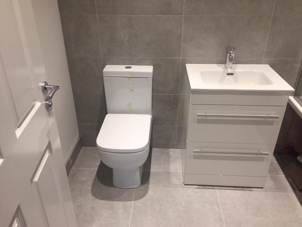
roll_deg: -0.3
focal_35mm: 29
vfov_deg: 48.2
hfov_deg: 61.7
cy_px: 114
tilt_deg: -29.1
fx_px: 253
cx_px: 151
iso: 64
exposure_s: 1/33
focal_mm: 4.15
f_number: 2.2
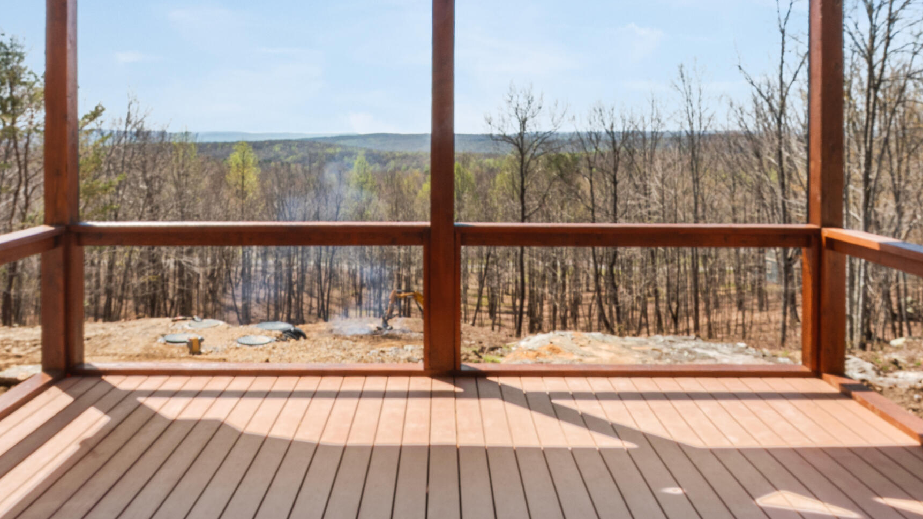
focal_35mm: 31
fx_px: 759
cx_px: 440
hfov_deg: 62.6
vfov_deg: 37.2
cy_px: 157
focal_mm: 17
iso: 100
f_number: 13
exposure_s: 1/13
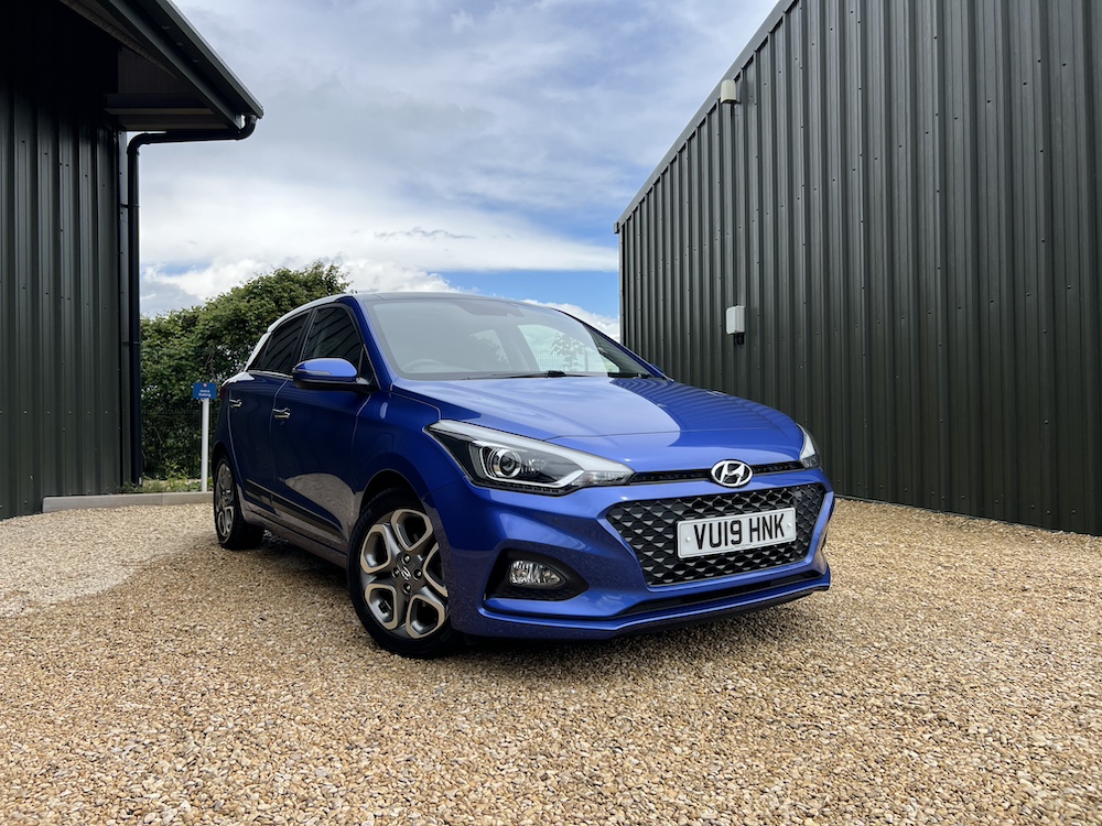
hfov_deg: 67.3
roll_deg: +1.5
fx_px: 828
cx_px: 551
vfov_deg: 53.1
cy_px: 413
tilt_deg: +1.9
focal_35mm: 26
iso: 50
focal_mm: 5.7
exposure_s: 1/3165
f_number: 1.5
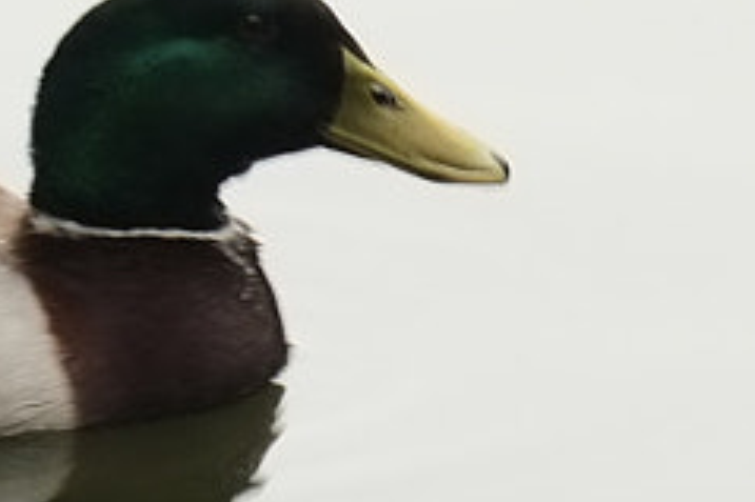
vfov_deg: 1.1
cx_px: 945
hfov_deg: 1.6
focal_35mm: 1284
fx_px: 26909
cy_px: 496
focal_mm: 127.9
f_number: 6.4
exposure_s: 1/15
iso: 200
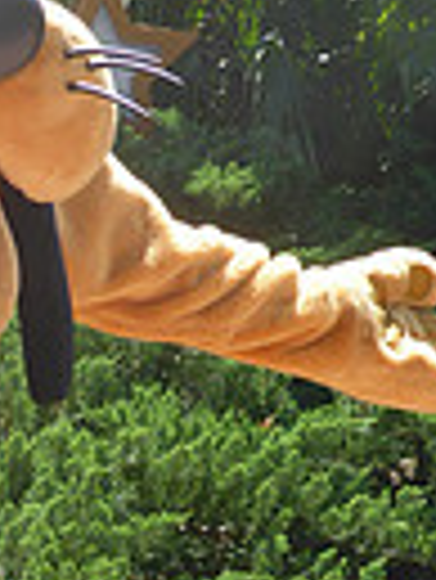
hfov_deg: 7.9
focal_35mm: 185
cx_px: -160
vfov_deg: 10.6
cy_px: 576
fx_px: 3102
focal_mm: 9
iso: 100
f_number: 4.4
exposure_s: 1/250
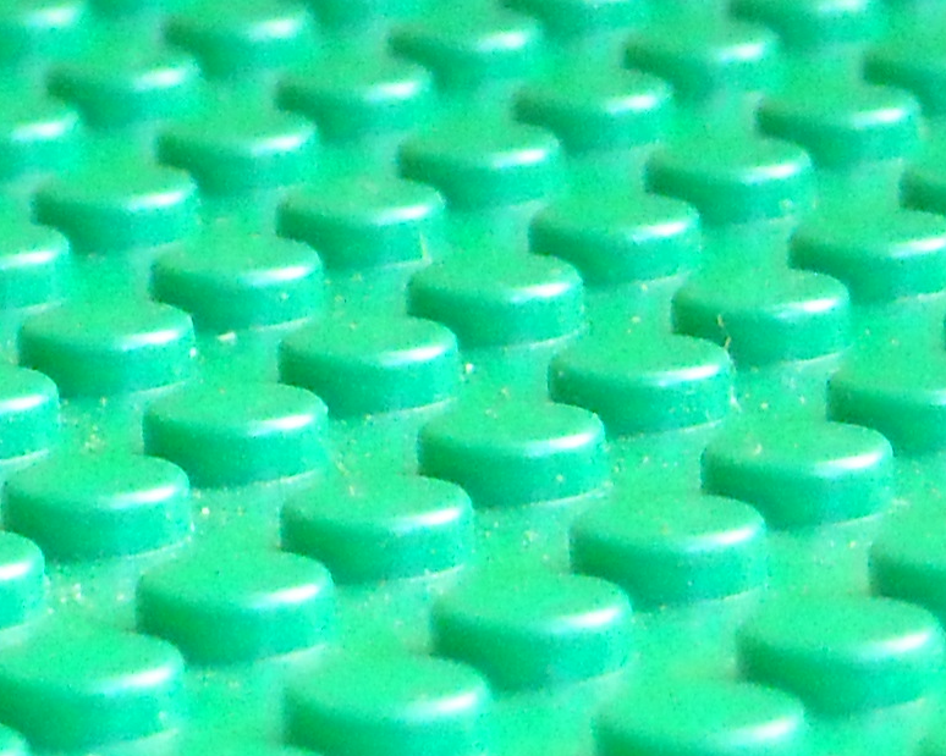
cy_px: -166
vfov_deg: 4.0
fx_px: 10834
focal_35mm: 387
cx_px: -643
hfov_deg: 4.9
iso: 800
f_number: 4.4
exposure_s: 1/135
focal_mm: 15.32
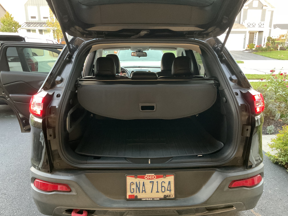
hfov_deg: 61.7
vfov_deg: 48.2
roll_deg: -1.0
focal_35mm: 29
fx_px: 241
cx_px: 144
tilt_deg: -16.3
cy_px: 108
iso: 500
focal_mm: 3
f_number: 1.8
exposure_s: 1/30
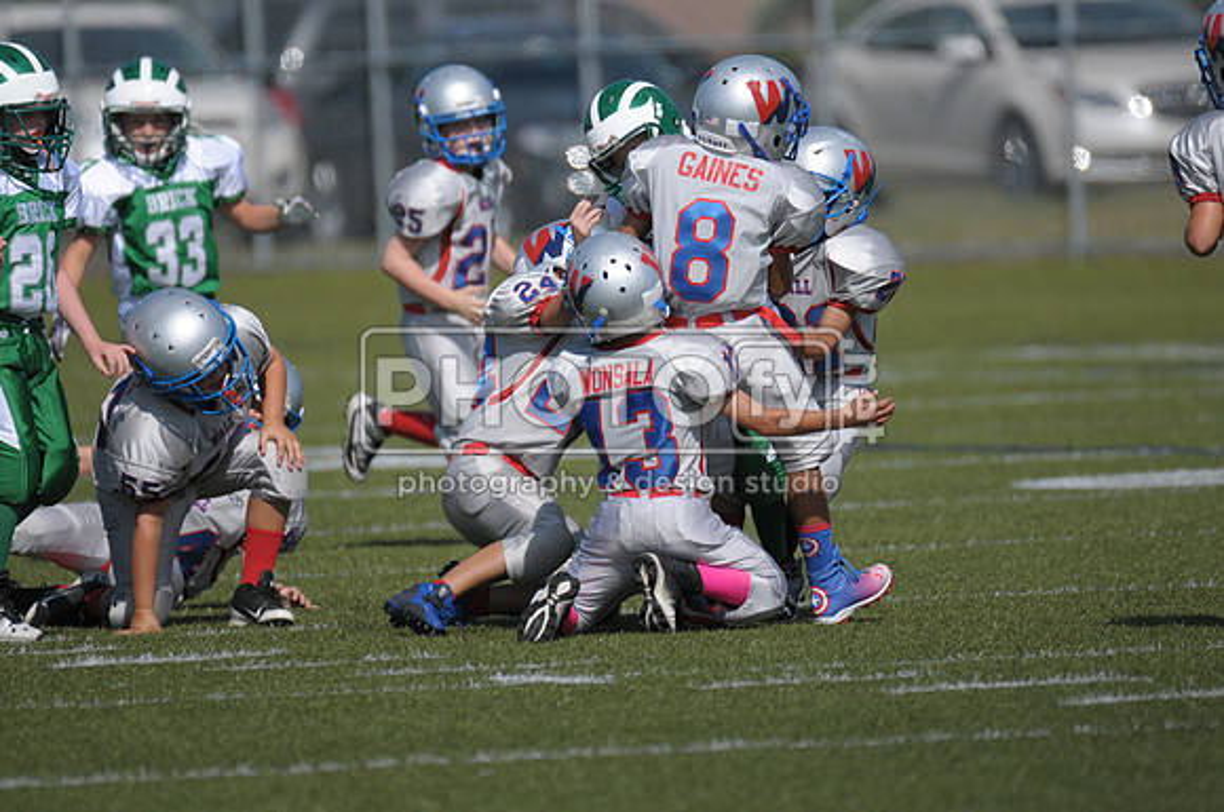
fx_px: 20371
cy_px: 406
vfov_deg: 2.3
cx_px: 612
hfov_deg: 3.4
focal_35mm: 600
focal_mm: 400
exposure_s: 1/8000
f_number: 4
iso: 640
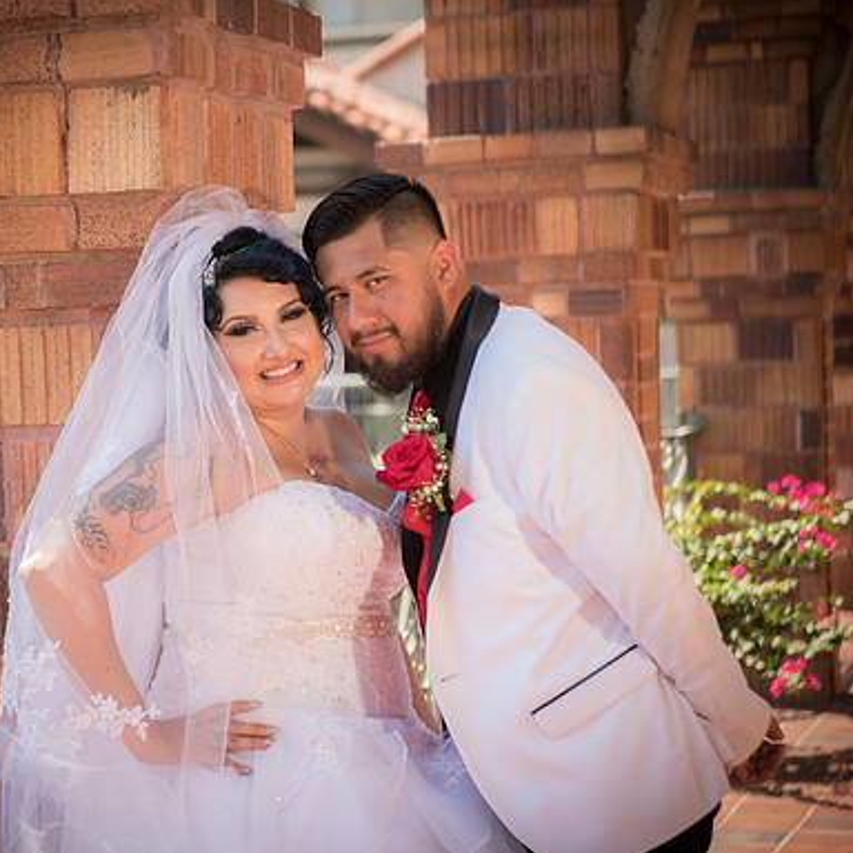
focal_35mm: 90
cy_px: 441
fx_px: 2509
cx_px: 290
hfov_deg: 19.2
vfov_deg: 19.3
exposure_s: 1/320
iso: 100
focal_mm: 68
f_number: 2.8
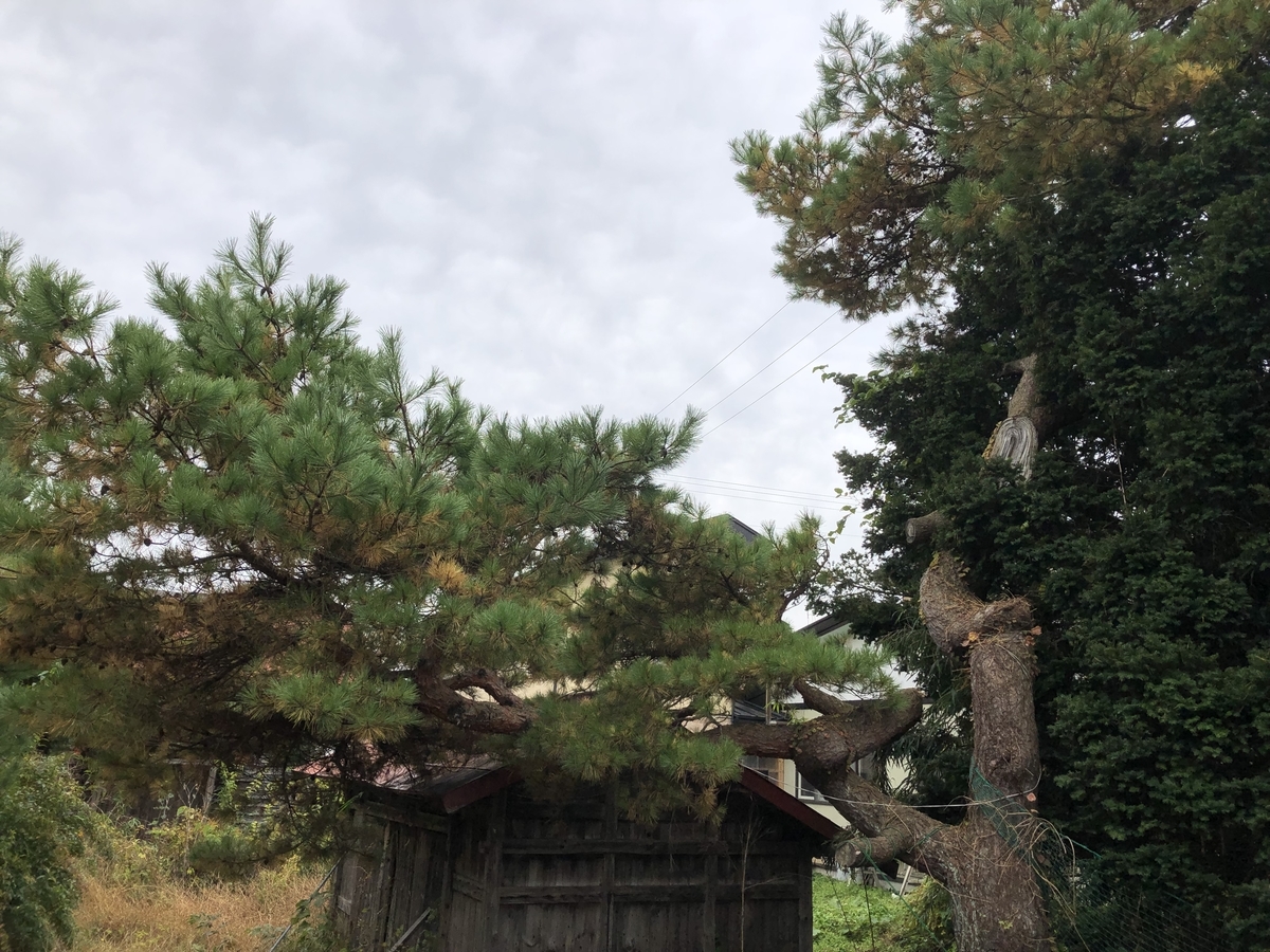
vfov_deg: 49.7
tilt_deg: +17.5
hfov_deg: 63.4
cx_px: 635
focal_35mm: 28
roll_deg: -4.3
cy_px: 476
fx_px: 1027
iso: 20
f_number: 1.8
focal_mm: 3.99
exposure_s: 1/960
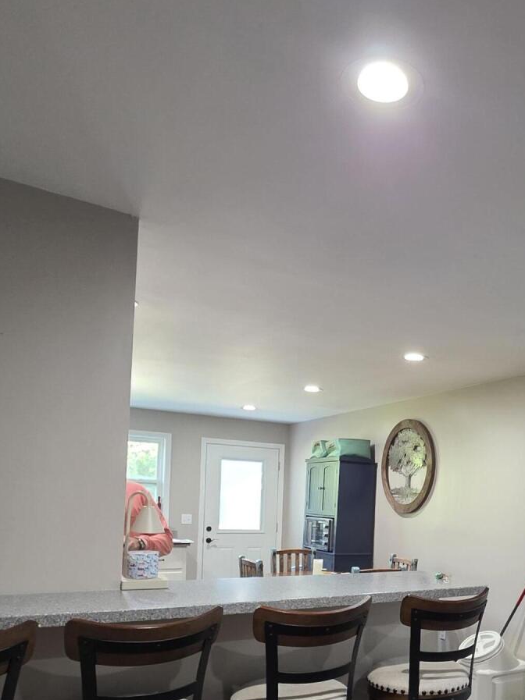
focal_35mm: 29
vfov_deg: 59.2
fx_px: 587
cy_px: 503
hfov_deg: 45.7
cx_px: 422
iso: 500
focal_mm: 2.2
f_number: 1.9
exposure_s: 1/60
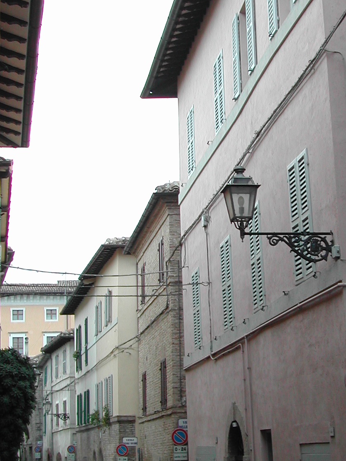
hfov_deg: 20.7
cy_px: 233
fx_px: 933
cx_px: 284
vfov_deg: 27.8
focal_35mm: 70
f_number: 2.8
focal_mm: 8
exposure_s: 1/211
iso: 100
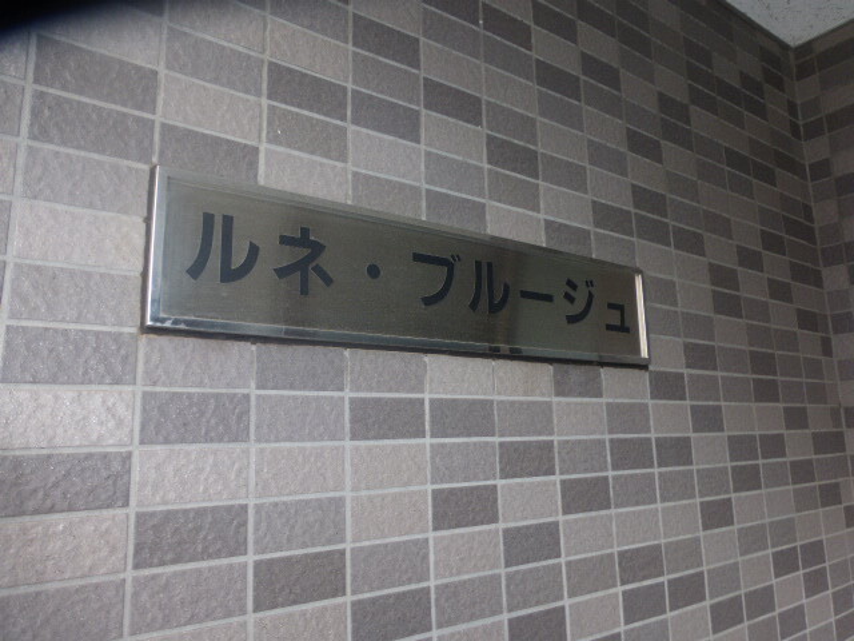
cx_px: 427
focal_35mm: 24
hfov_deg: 71.6
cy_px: 320
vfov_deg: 56.8
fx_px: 592
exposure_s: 1/60
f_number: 3.3
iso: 100
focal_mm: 4.3
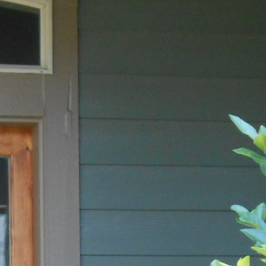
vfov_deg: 11.8
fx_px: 1252
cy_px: 334
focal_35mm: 144
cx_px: -108
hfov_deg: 11.7
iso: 400
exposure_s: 1/125
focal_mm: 7.8
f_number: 4.5
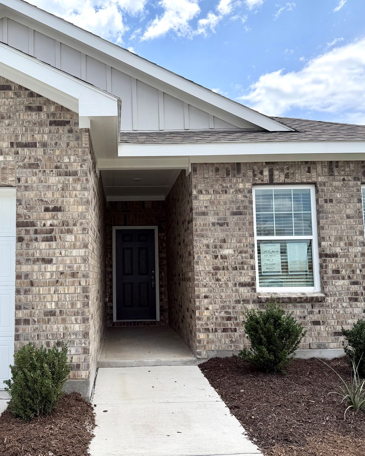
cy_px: 231
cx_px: 133
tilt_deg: +4.9
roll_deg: +1.3
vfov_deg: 55.7
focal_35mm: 32
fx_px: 432
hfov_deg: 45.3
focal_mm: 6.76
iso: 80
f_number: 1.78
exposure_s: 1/4673
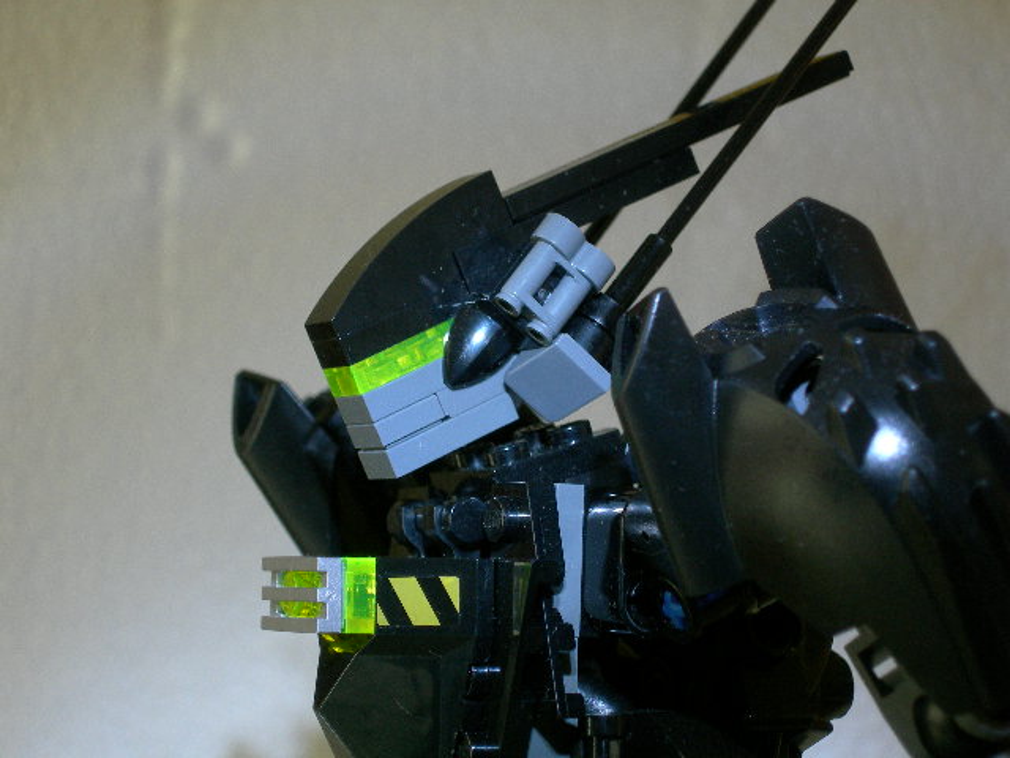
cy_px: 379
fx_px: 3297
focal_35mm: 113
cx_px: 505
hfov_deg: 17.4
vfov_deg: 13.1
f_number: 4.9
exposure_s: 2
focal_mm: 23.4
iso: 200
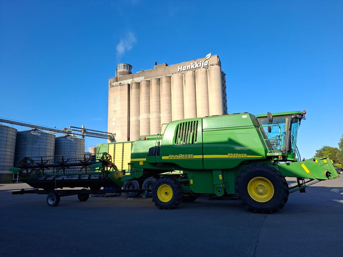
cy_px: 128
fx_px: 228
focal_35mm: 23
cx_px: 172
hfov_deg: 73.9
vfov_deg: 58.9
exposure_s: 1/1188
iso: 50
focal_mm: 5.54
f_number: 1.8
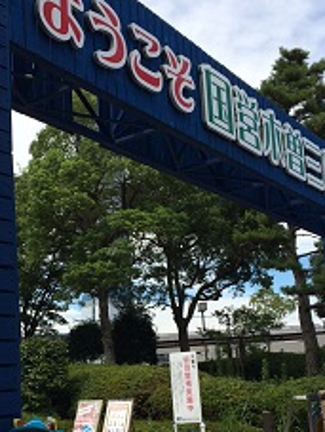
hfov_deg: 28.5
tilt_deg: +11.5
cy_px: 266
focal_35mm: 51
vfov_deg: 37.2
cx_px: 110
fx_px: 637
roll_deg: +4.2
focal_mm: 4.15
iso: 32
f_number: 2.2
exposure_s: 1/1866
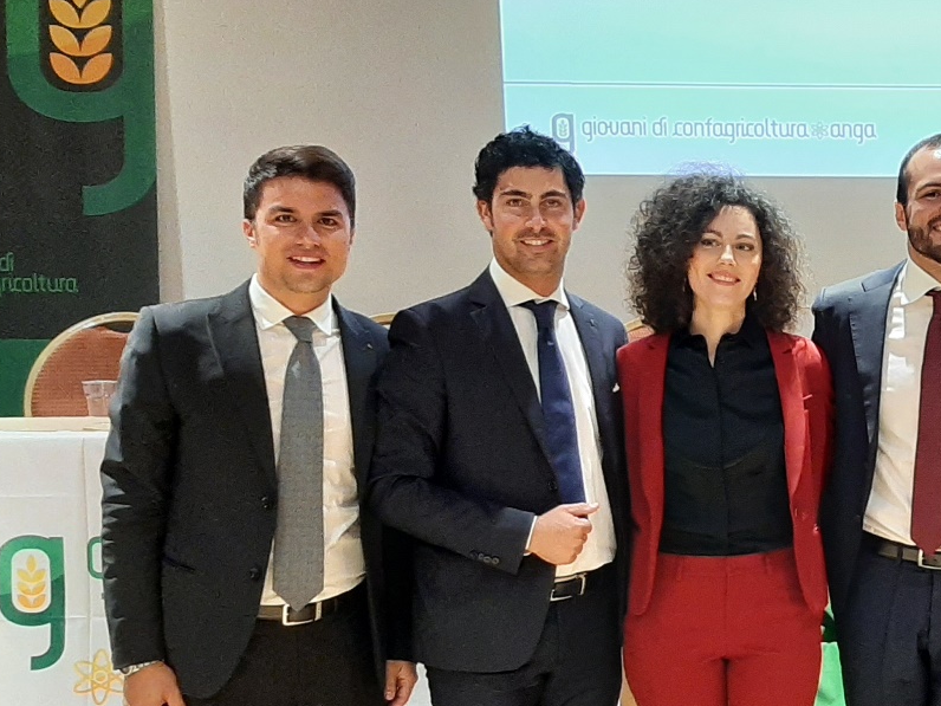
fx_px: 1468
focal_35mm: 54
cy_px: 480
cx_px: 940
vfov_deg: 26.9
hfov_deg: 32.7
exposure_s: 1/50
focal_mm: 3.93
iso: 250
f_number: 1.7
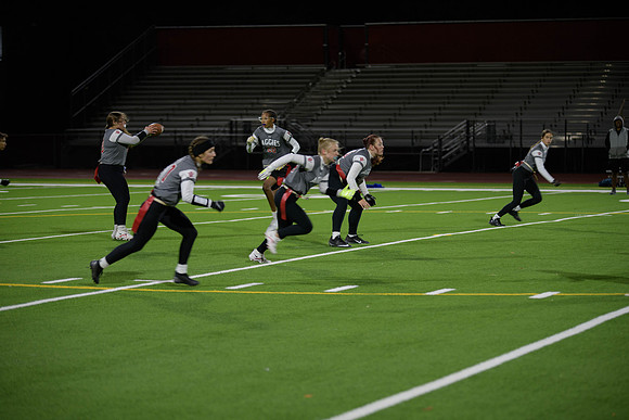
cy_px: 210
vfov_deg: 12.2
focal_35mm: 112
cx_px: 314
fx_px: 1957
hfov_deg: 18.3
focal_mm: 112
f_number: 2.8
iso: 640
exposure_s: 1/200
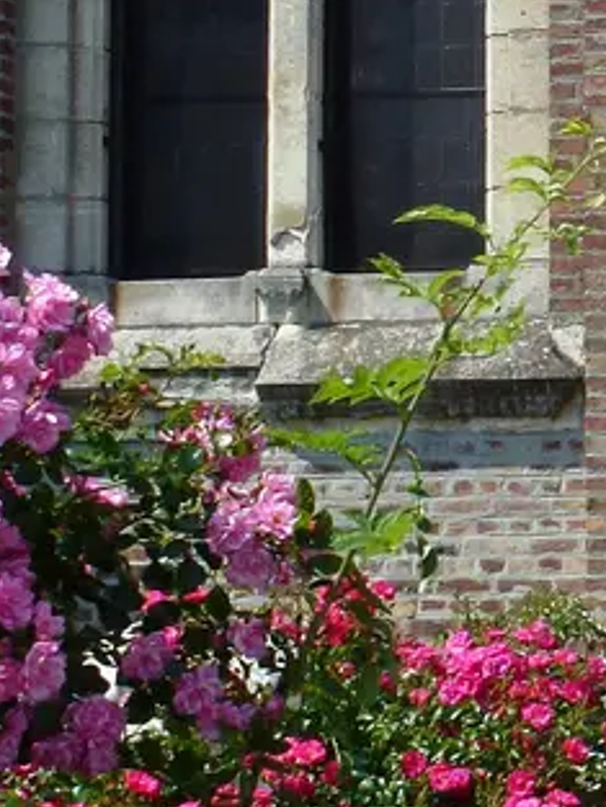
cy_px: 462
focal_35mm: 98
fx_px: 2286
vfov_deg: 20.0
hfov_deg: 13.1
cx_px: 1202
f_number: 4
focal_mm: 4.3
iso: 100
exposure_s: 1/1000
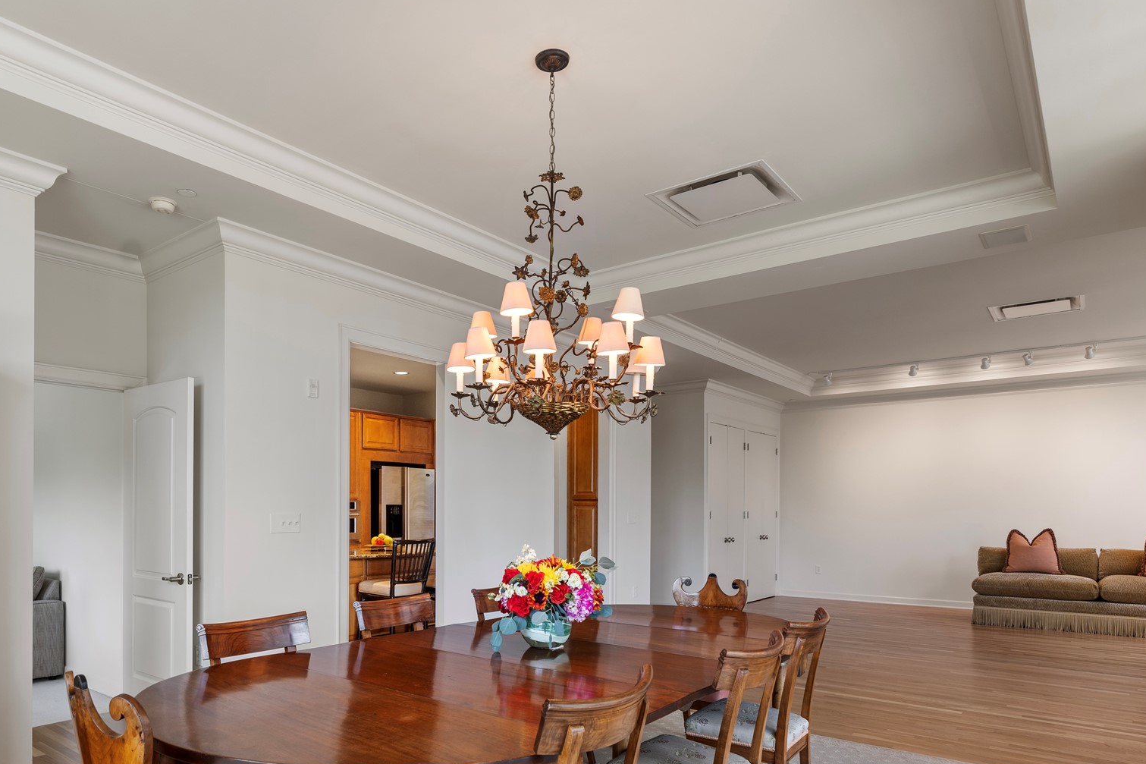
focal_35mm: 23
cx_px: 475
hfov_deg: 75.5
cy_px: 518
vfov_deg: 53.8
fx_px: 732
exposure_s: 1/10
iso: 100
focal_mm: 16
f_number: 5.6
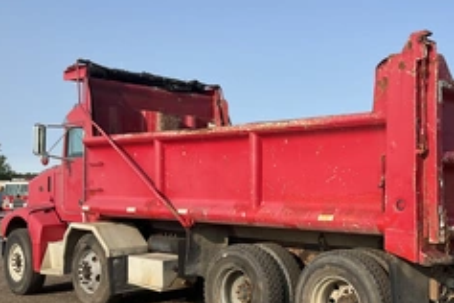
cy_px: 203
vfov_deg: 26.3
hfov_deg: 38.5
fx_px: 643
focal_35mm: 51
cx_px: 301
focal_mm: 3
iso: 25
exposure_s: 1/1311
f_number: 1.8
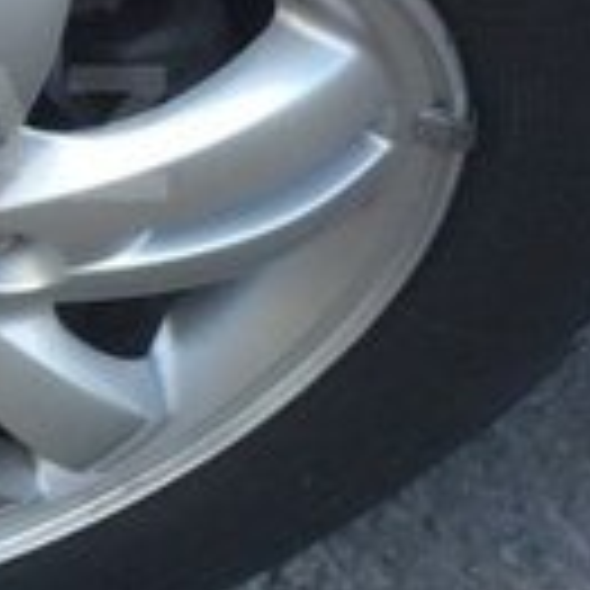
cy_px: 133
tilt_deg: -55.4
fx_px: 2488
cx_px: -293
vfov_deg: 13.5
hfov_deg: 12.8
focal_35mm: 129
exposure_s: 1/50
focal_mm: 4.15
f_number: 2.2
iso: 50
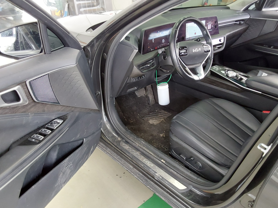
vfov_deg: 49.7
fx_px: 225
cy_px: 104
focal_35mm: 28
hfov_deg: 63.4
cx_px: 139
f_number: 1.9
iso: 200
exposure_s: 1/60
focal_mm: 2.91
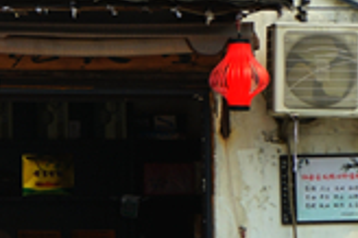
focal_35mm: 229
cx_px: -164
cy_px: 7
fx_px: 2275
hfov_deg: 8.8
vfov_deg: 6.0
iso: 100
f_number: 14
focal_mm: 50
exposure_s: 1/80
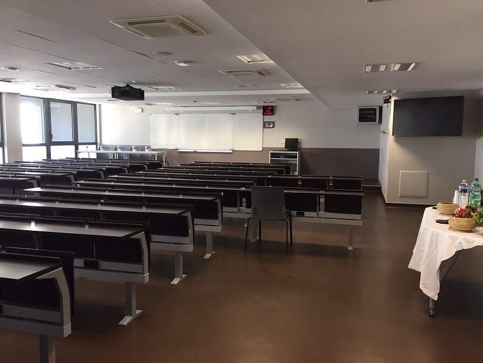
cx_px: 242
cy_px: 182
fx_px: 405
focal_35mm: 29
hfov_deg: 61.7
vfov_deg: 48.2
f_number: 2.2
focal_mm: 4.15
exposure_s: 1/33
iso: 64
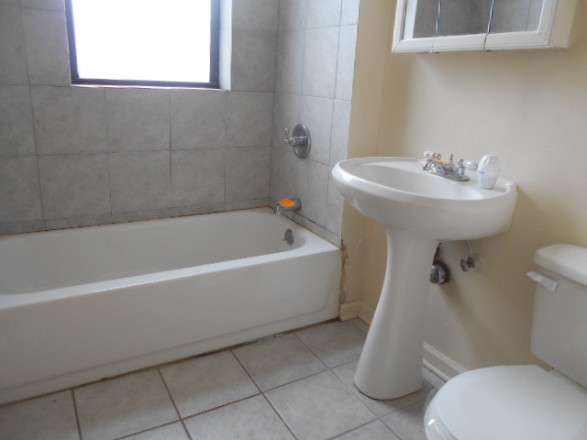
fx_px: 441
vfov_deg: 53.1
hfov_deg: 67.3
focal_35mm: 26
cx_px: 294
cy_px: 220
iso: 80
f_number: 3.2
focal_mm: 4.6
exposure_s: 1/50
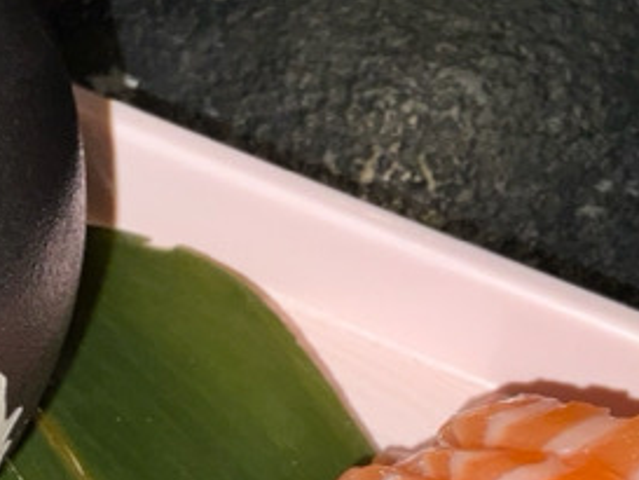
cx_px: 211
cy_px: 698
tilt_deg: -59.2
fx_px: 1570
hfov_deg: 22.9
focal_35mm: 85
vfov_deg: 16.1
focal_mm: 3
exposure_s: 1/168
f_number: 1.8
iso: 16
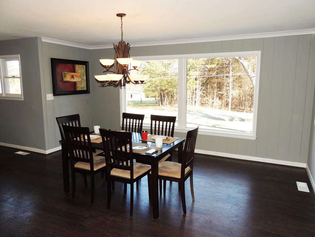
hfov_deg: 69.4
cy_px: 119
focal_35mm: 25
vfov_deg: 54.9
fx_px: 227
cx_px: 157
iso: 100
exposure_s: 1/100
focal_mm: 4.3
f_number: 3
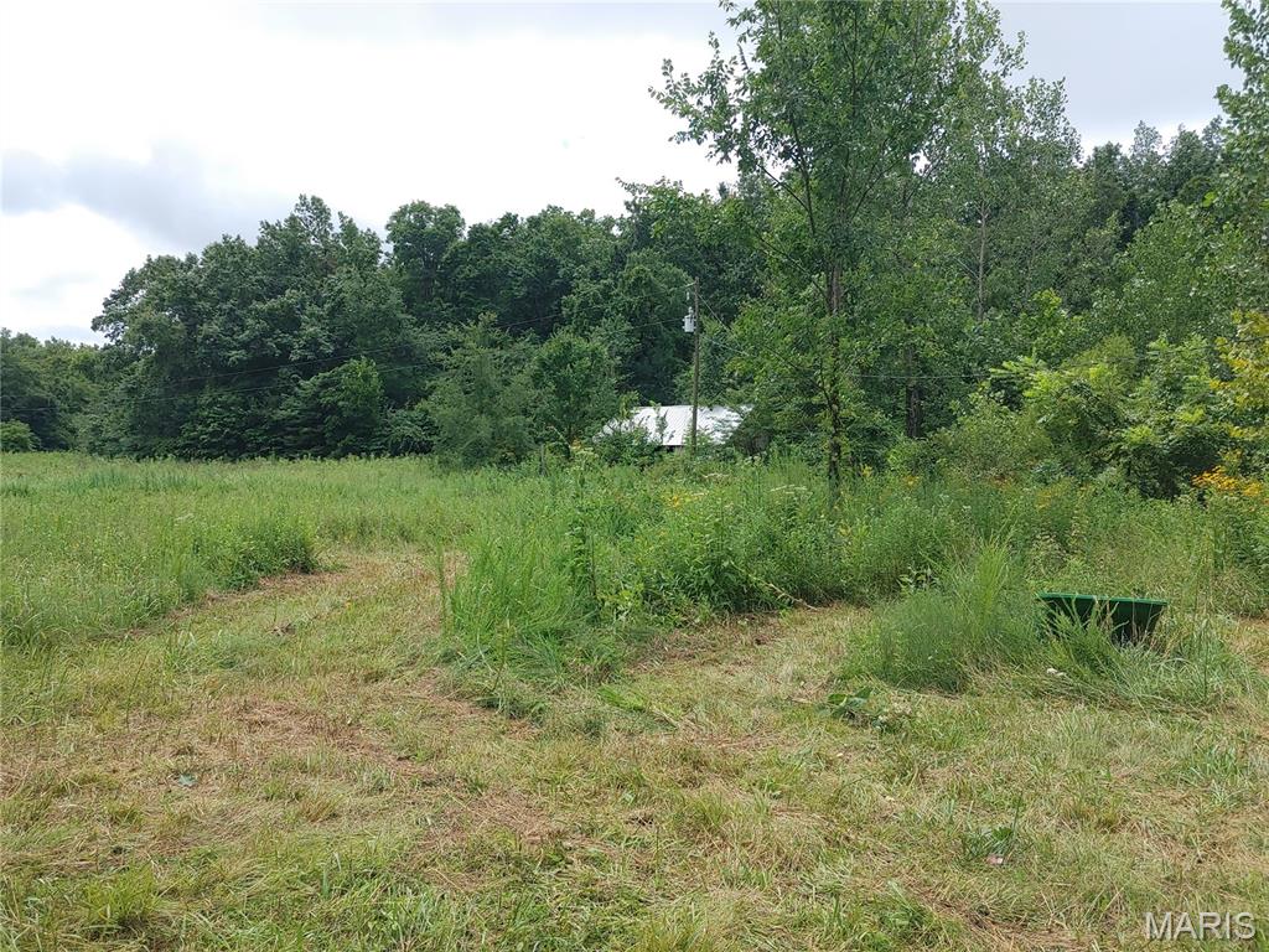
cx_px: 634
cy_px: 476
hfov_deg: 67.3
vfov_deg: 53.1
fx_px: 953
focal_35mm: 26
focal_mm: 4.81
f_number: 1.8
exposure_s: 1/1099
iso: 50
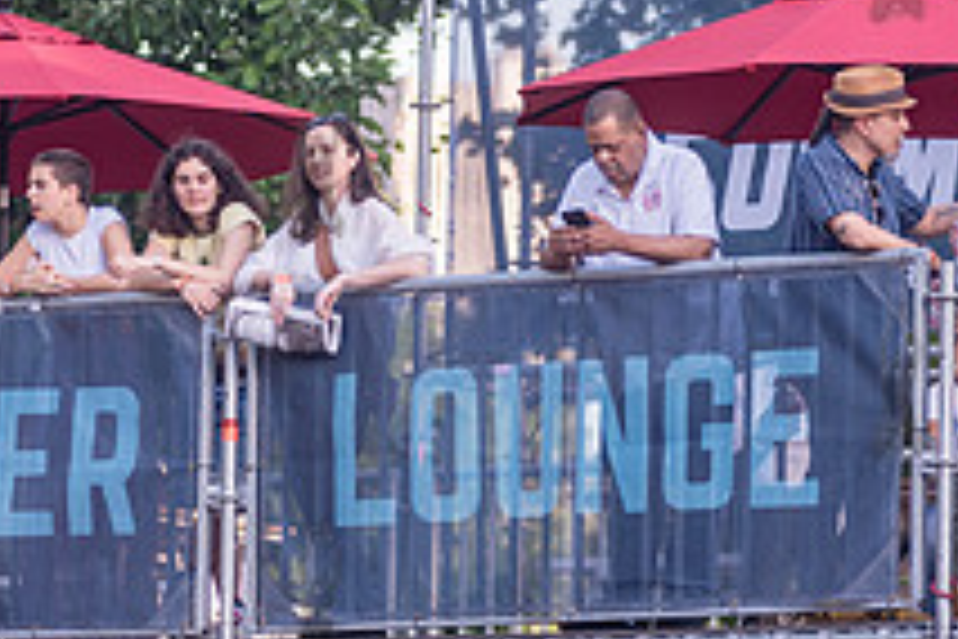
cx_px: 315
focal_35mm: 404
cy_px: 160
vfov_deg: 3.4
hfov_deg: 5.1
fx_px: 10750
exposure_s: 1/640
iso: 500
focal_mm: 145
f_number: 3.5
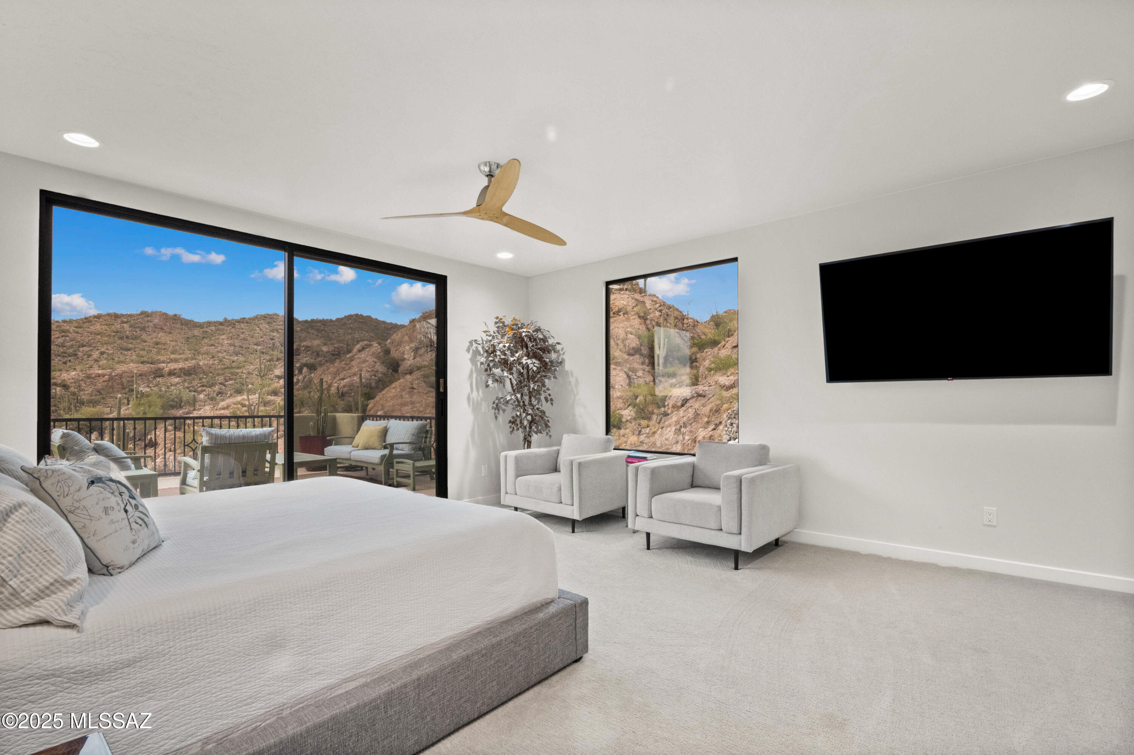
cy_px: 378
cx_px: 567
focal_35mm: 16
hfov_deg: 96.8
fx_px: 504
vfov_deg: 73.7
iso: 1600
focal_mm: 16
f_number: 22
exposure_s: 1/8
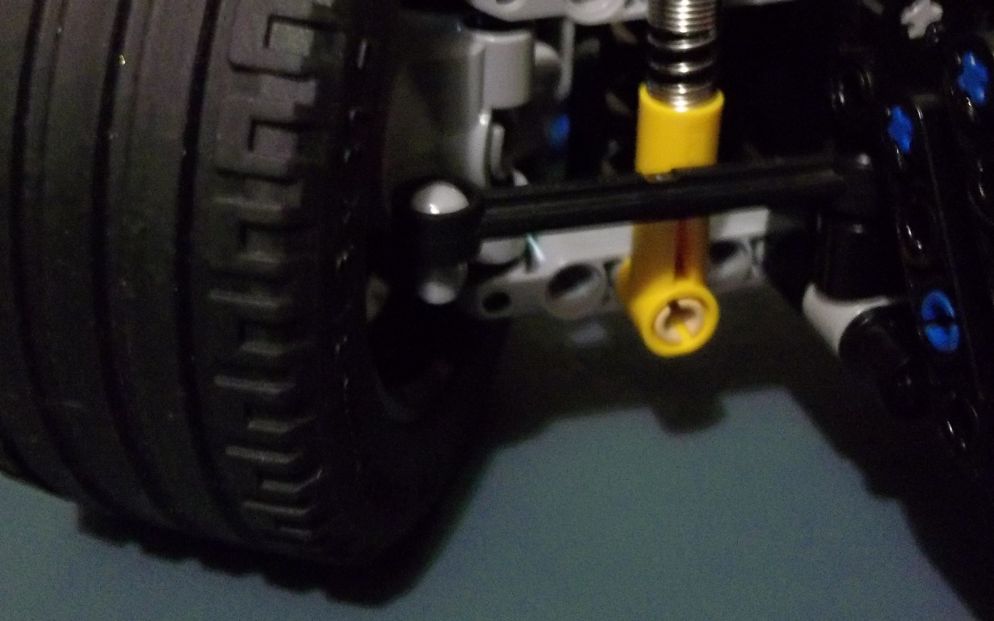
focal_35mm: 49
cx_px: 473
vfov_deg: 25.9
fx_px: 1327
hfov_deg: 41.0
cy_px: 139
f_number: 2.9
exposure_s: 1/8
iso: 400
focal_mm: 5.7
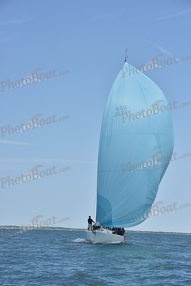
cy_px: 143
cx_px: 96
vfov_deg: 16.8
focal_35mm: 122
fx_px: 970
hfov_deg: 11.2
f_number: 10
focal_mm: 122
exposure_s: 1/1250
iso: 400
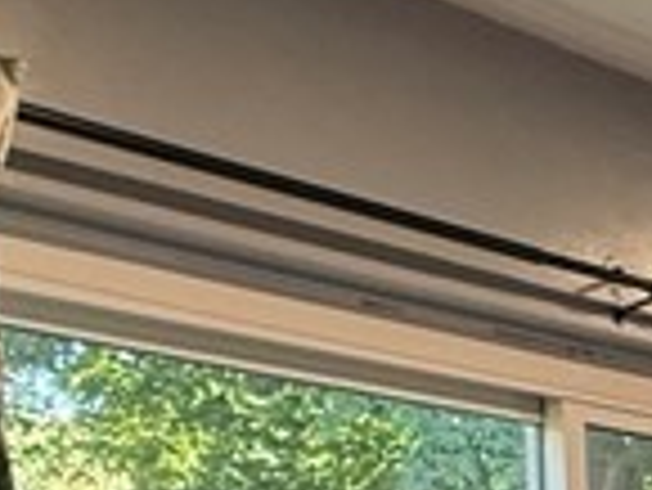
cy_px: 877
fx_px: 1866
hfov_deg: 14.1
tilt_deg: -4.1
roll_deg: +0.2
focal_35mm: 99
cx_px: 1542
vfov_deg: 13.5
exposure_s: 1/120
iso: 320
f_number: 2.2
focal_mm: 2.22
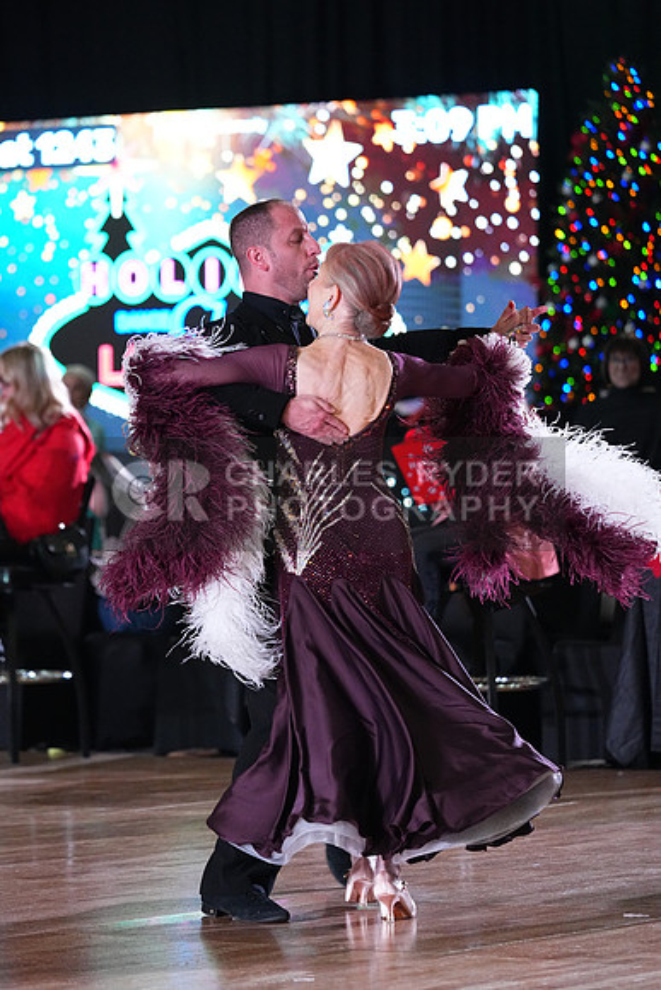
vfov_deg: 11.9
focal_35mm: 172
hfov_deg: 8.0
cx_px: 330
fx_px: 4734
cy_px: 495
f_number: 4
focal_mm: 172
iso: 6400
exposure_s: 1/400
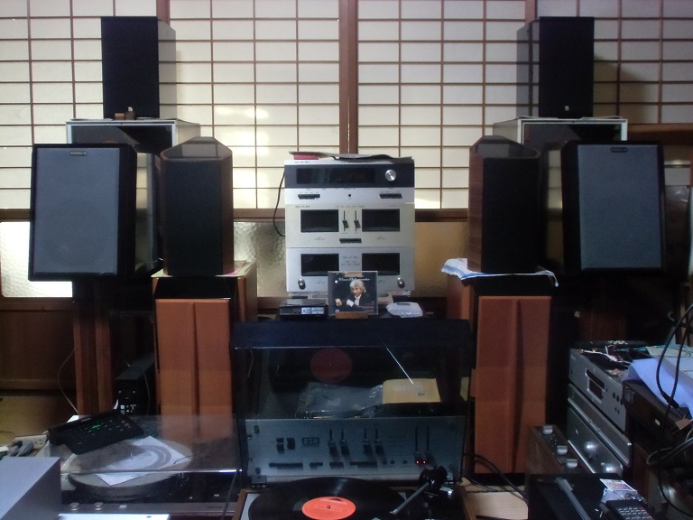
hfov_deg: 46.8
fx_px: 801
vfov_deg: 36.0
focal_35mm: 40
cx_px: 346
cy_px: 260
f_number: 4
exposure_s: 1/10
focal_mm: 7.15
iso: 800
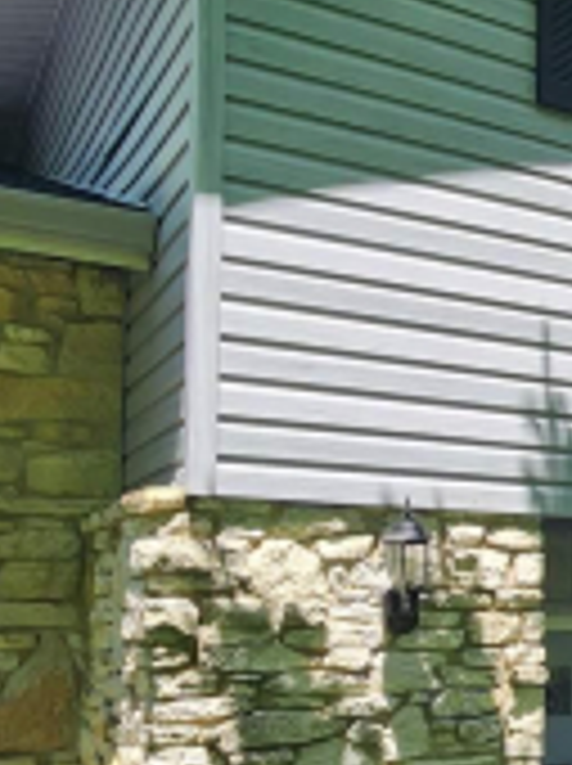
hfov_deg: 23.2
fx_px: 1126
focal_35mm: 51
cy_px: 605
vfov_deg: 36.3
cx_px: 851
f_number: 2.2
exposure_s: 1/492
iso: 50
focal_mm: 2.2
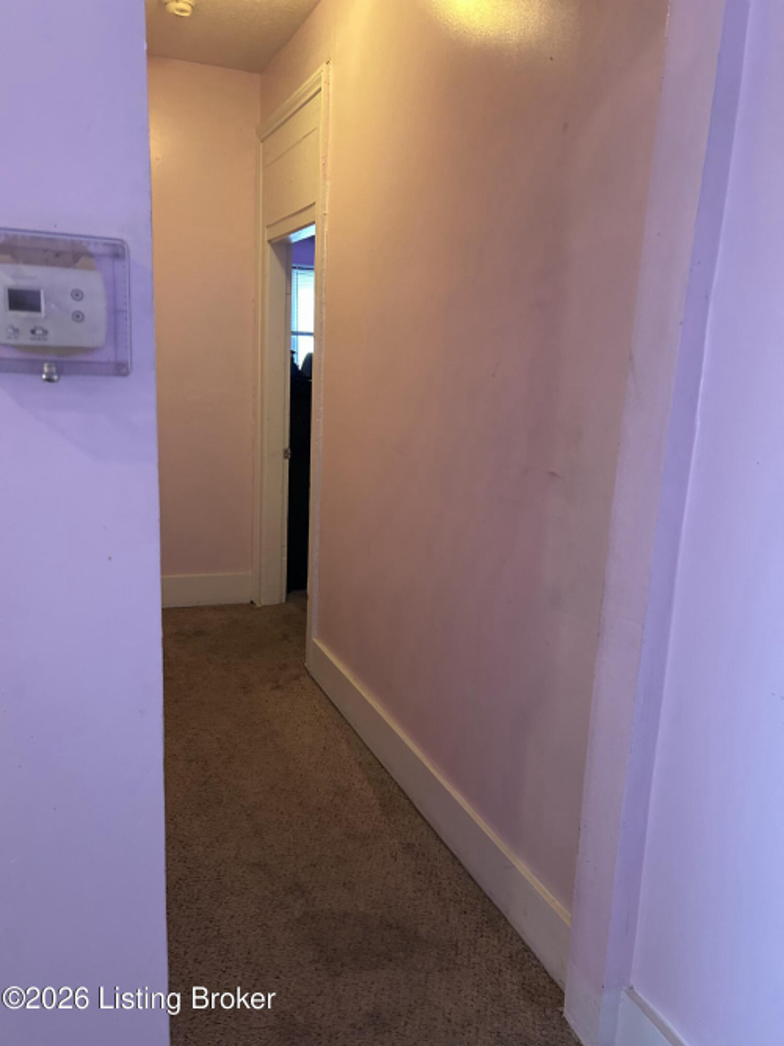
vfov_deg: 67.3
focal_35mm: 26
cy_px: 523
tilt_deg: -12.5
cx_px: 392
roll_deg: -2.4
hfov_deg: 53.0
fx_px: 785
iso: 250
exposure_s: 1/60
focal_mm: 5.7
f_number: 1.5
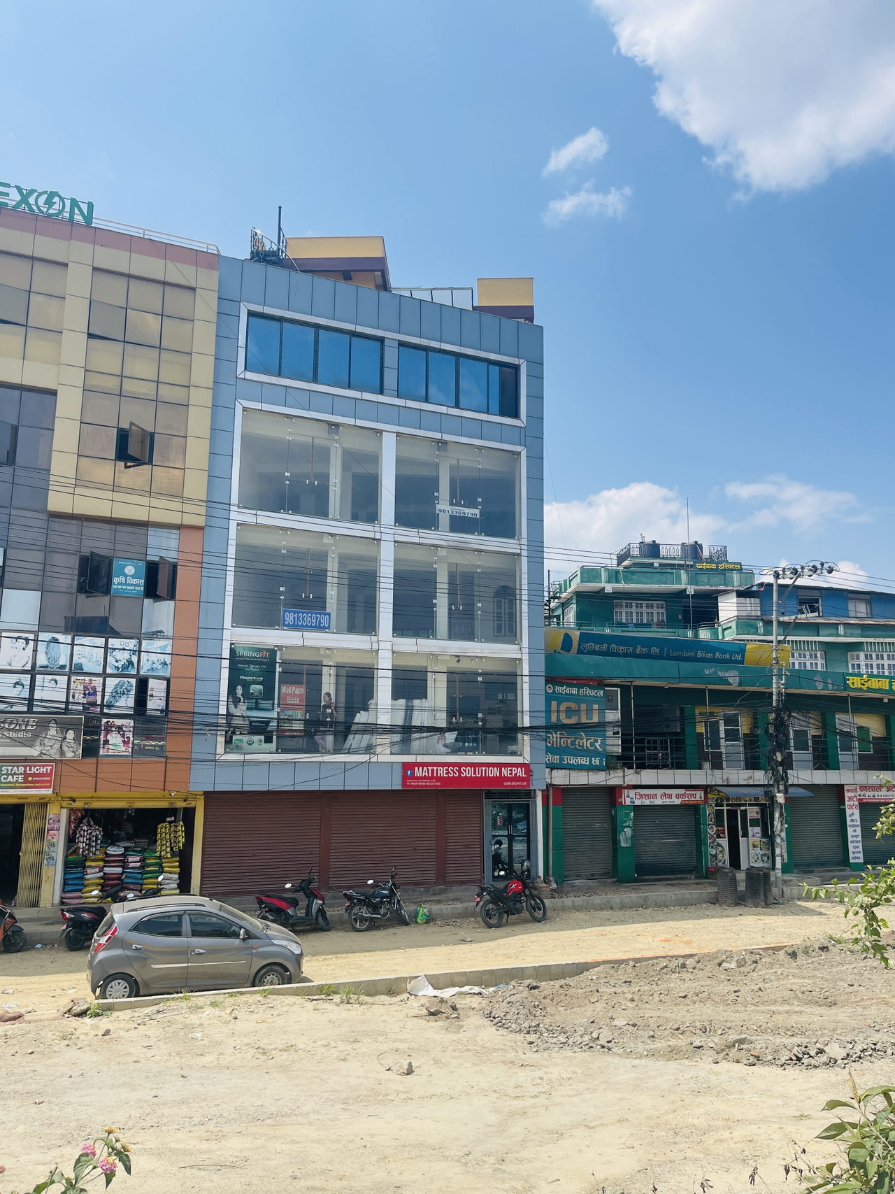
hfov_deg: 54.9
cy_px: 597
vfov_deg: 69.4
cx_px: 448
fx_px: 862
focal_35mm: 25
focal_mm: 5.1
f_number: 1.6
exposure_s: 1/4049
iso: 32
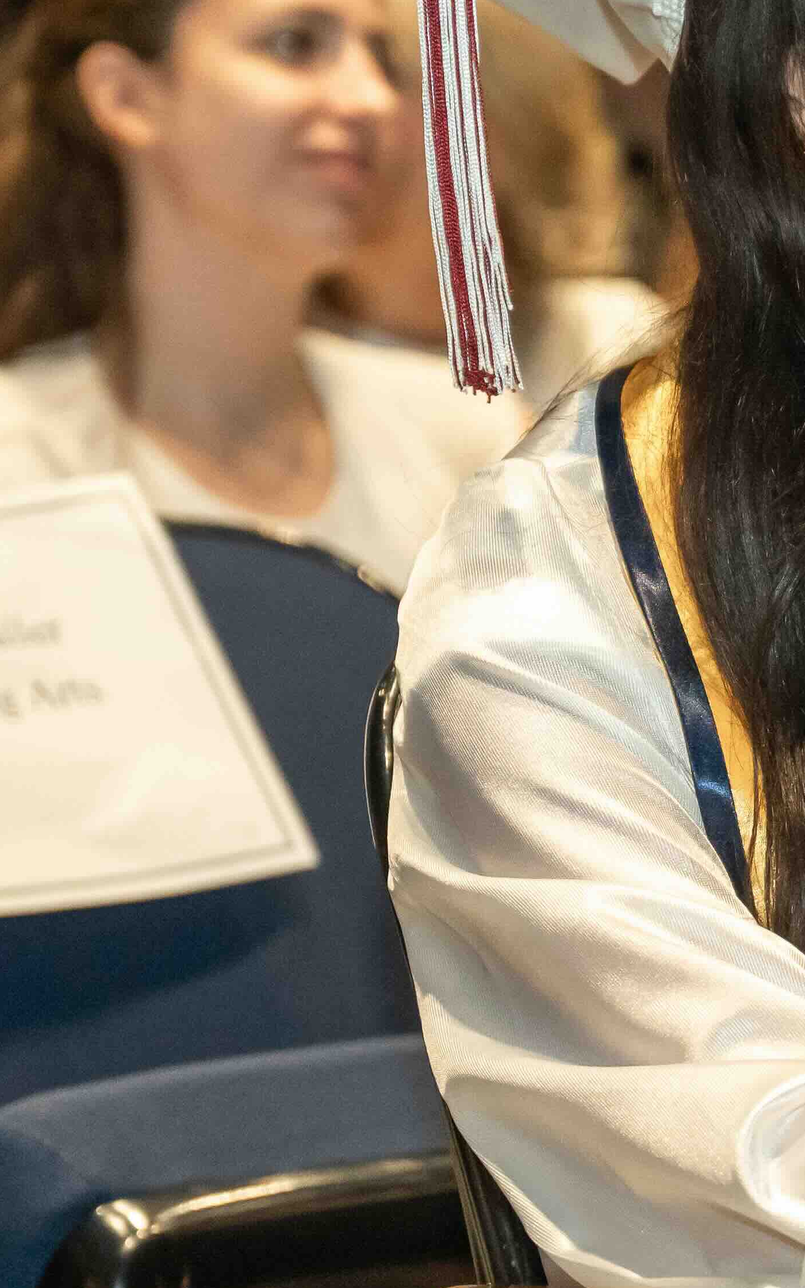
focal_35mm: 263
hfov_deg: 5.0
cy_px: 752
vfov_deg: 8.0
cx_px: 1222
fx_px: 9232
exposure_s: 1/250
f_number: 3.2
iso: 1600
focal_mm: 70
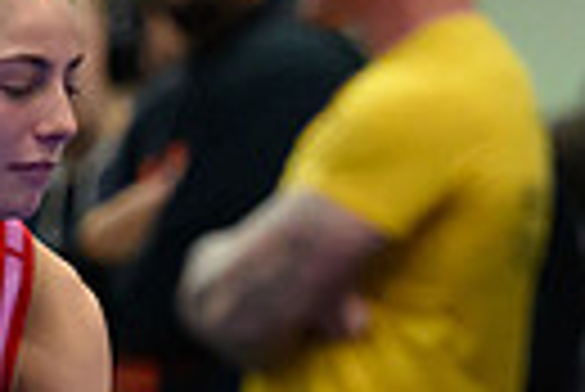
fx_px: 12917
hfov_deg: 2.6
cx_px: 81
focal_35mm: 794
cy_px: 856
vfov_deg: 1.7
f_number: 2.8
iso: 11400
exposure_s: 1/800
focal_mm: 150
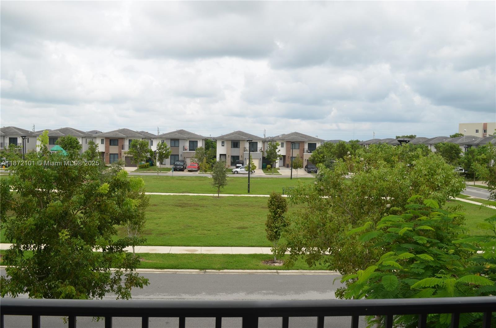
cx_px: 248
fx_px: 454
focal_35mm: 33
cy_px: 164
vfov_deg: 39.8
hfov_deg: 57.3
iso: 100
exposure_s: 1/160
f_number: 9
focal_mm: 22
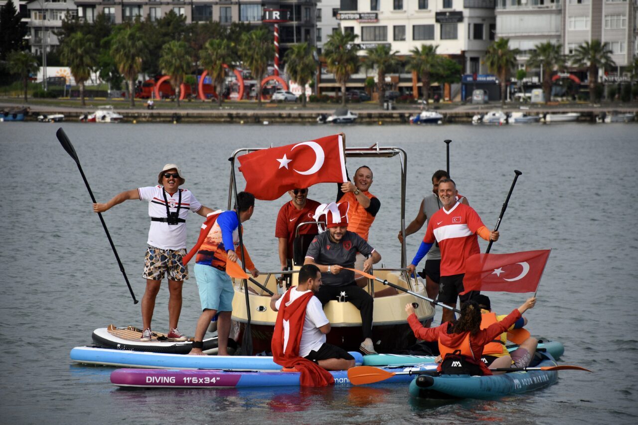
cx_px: 319
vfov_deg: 6.5
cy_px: 212
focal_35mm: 210
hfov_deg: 9.8
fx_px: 3721
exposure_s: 1/1600
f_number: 5.6
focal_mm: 140
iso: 800
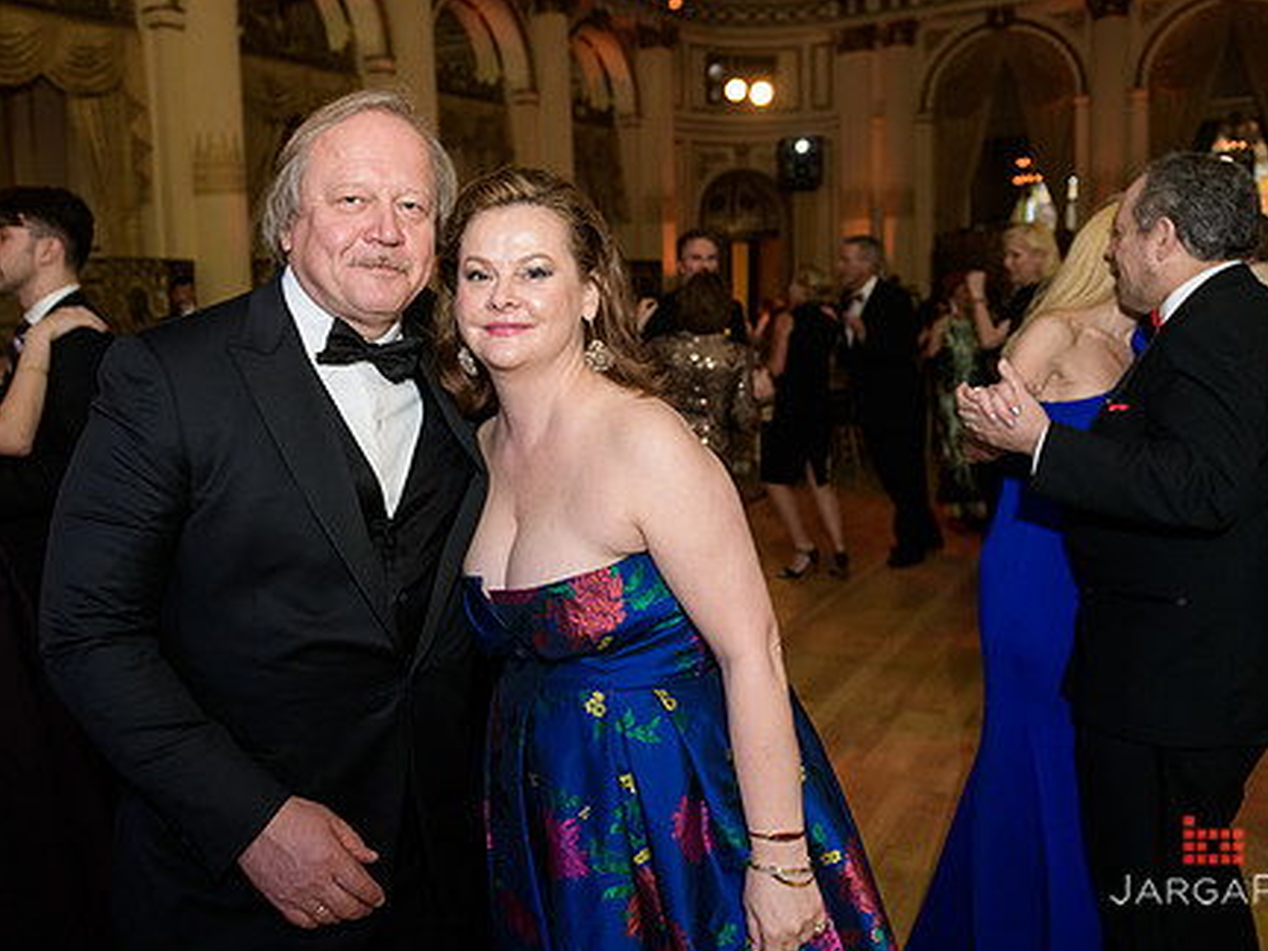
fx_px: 1136
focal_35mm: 31
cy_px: 401
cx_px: 540
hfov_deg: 58.1
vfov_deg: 45.3
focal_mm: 24
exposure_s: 1/100
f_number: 3.2
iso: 1600
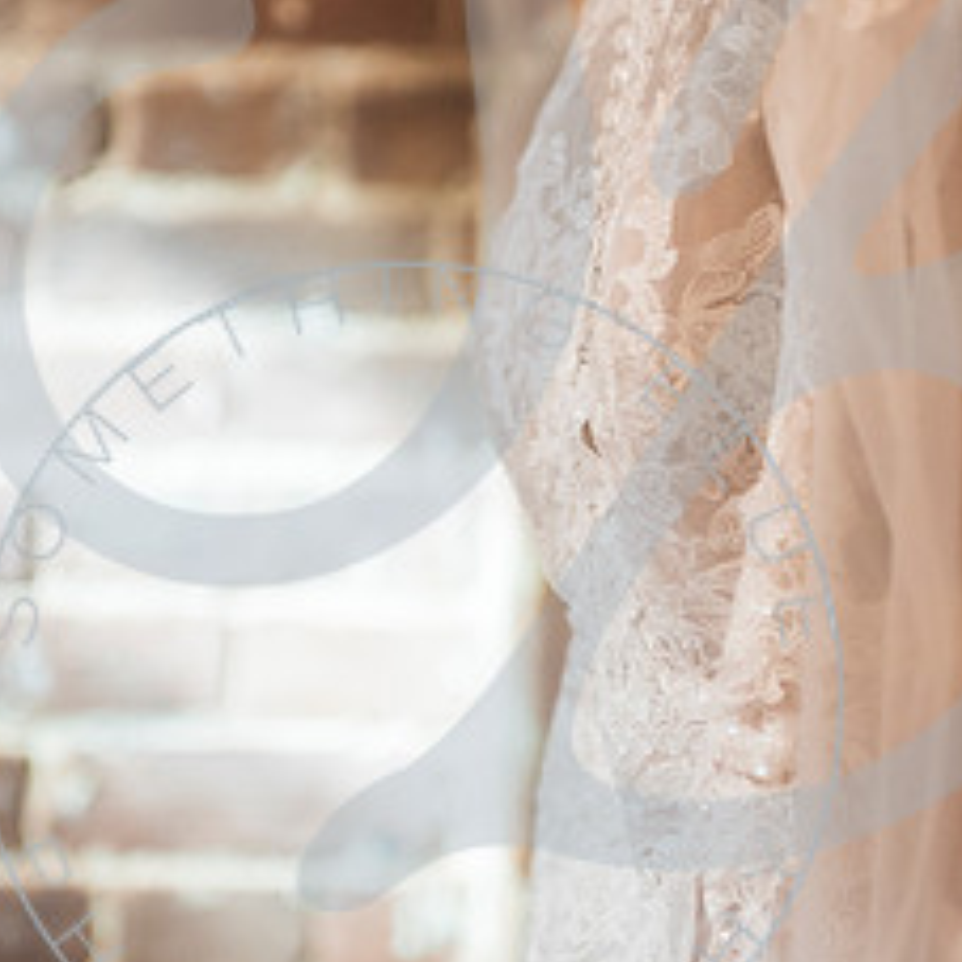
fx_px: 4873
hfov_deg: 11.3
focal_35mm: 155
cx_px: 597
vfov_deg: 11.3
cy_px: 341
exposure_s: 1/125
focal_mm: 70
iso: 1000
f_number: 2.8
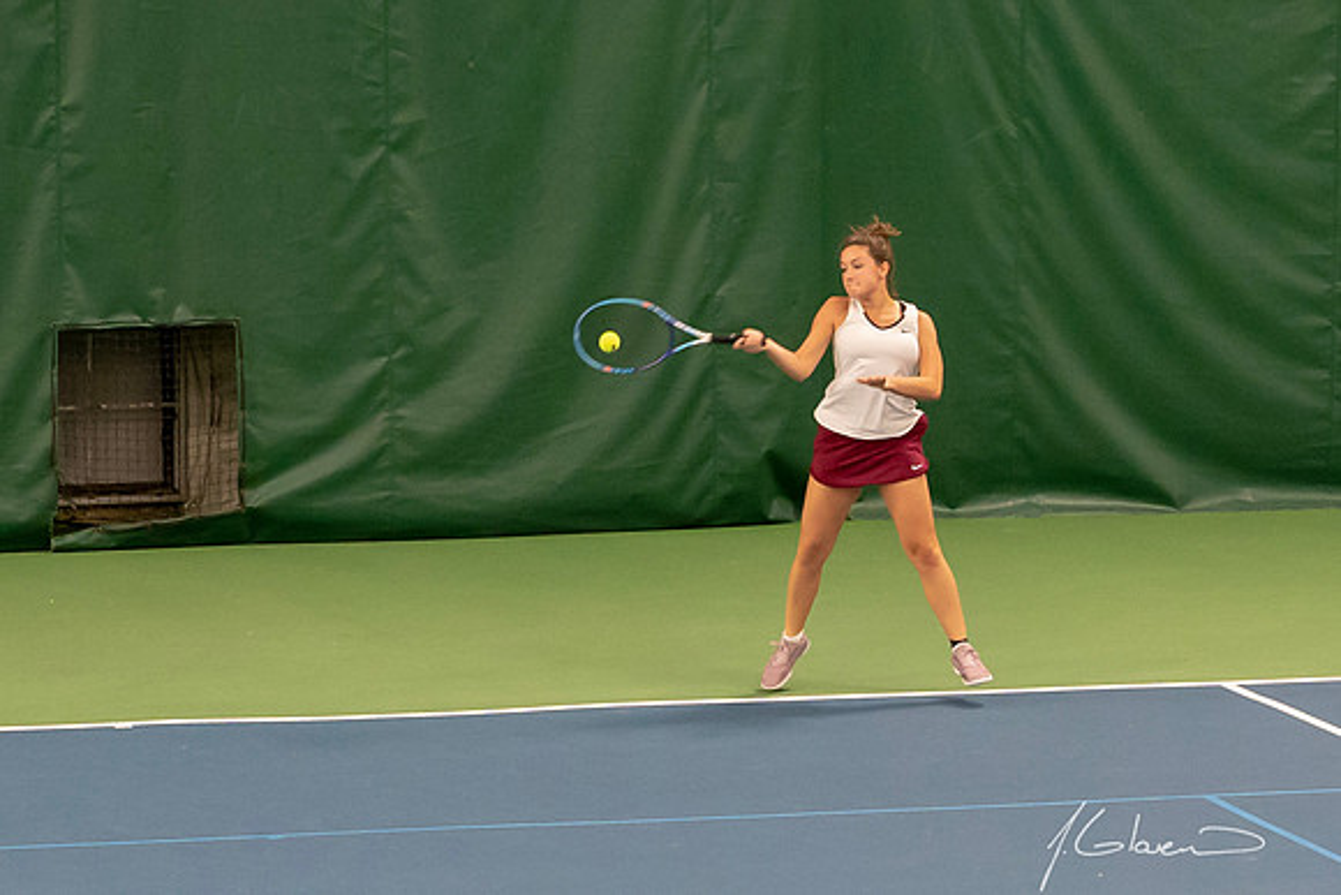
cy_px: 410
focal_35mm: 240
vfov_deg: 5.7
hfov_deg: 8.6
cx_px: 701
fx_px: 8941
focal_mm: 75
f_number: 4.5
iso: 4000
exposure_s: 1/250
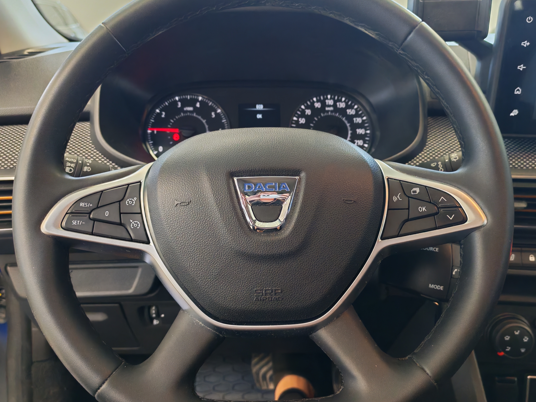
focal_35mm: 32
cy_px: 201
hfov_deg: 56.8
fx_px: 495
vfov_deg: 44.2
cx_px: 268
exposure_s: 1/100
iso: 1250
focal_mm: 6.12
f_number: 1.9
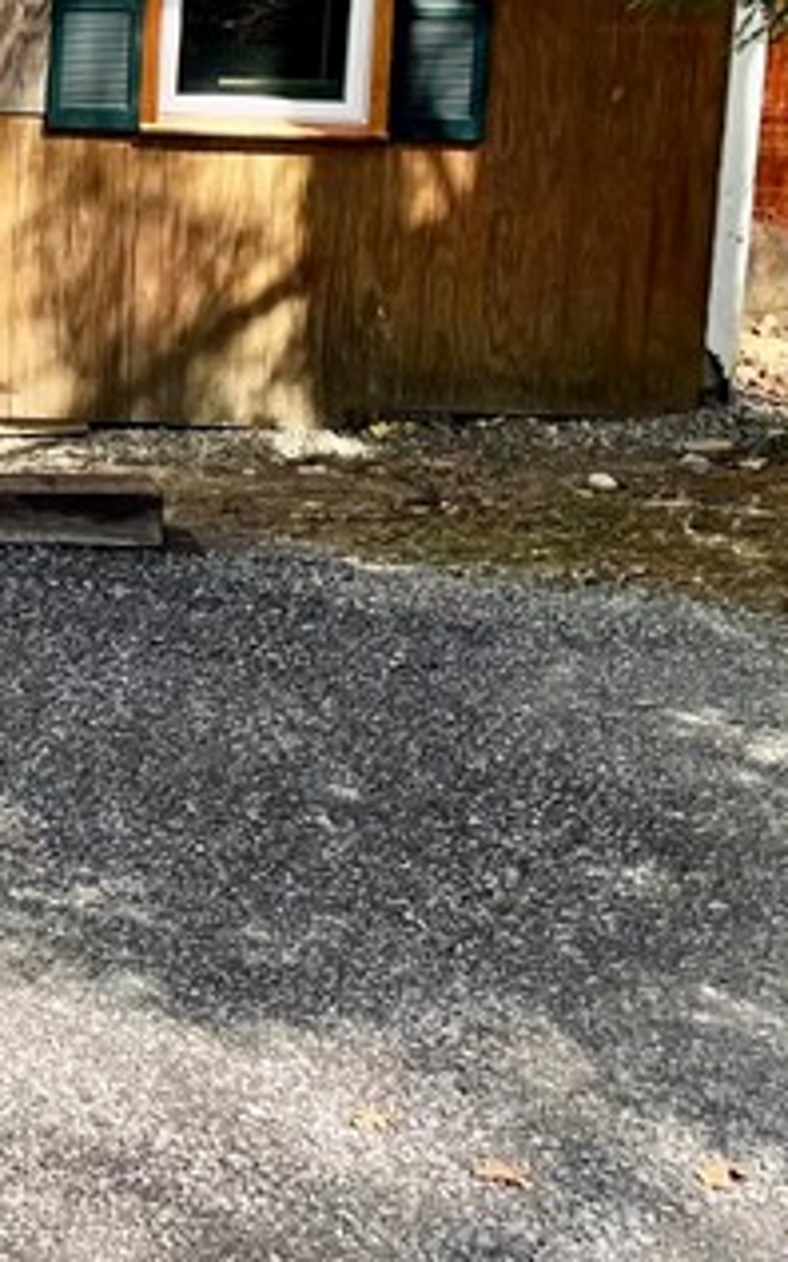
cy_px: -4
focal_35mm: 89
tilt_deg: -11.0
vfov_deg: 22.4
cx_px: -649
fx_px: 3060
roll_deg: -1.0
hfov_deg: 13.2
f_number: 1.6
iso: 32
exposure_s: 1/1182
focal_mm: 4.2
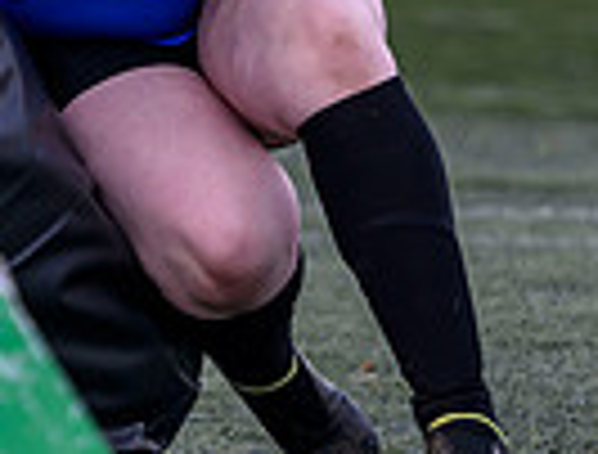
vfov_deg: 2.0
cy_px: 78
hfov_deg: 2.6
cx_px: -587
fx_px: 12894
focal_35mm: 743
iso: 500
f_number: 3.2
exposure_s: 1/1250
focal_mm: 135
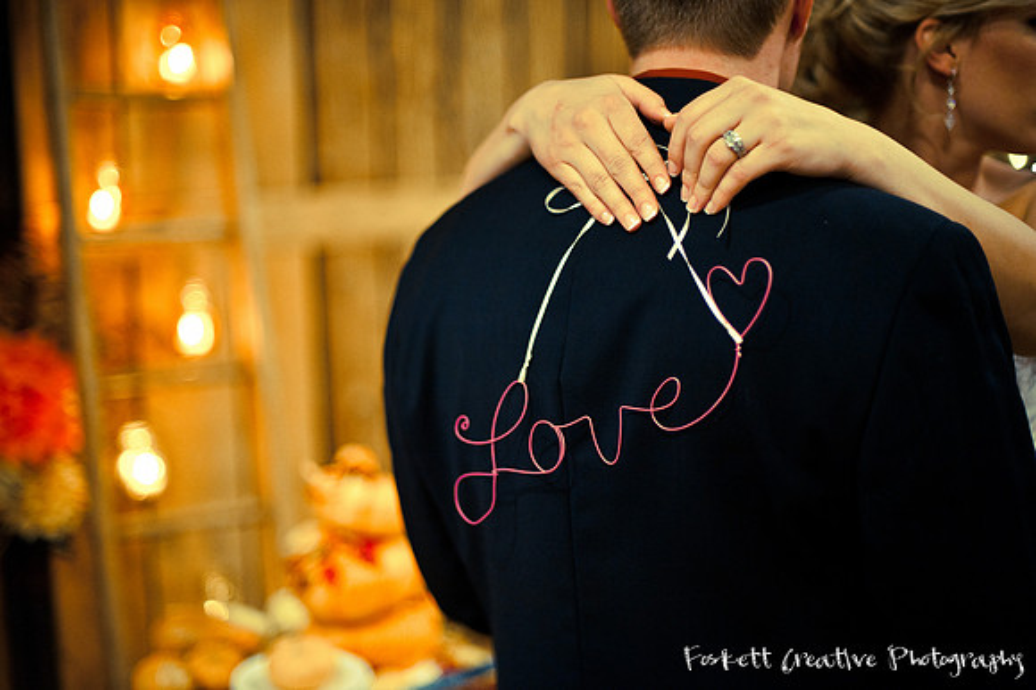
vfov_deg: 27.0
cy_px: 345
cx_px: 518
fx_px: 1438
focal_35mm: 50
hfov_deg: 39.6
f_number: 1.4
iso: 2000
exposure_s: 1/100
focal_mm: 50
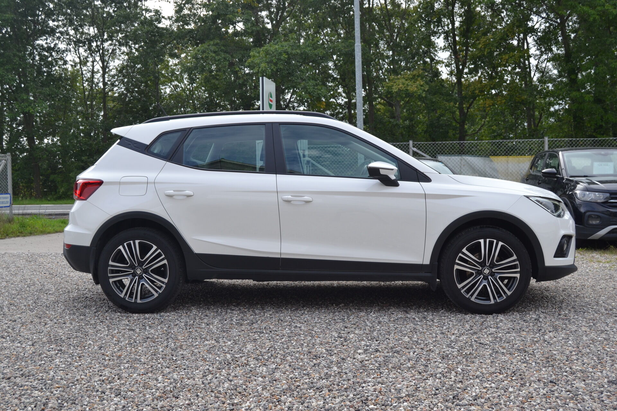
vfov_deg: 36.9
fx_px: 617
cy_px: 206
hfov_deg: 53.1
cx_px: 308
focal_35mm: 36
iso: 100
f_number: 6.3
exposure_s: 1/160
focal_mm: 24
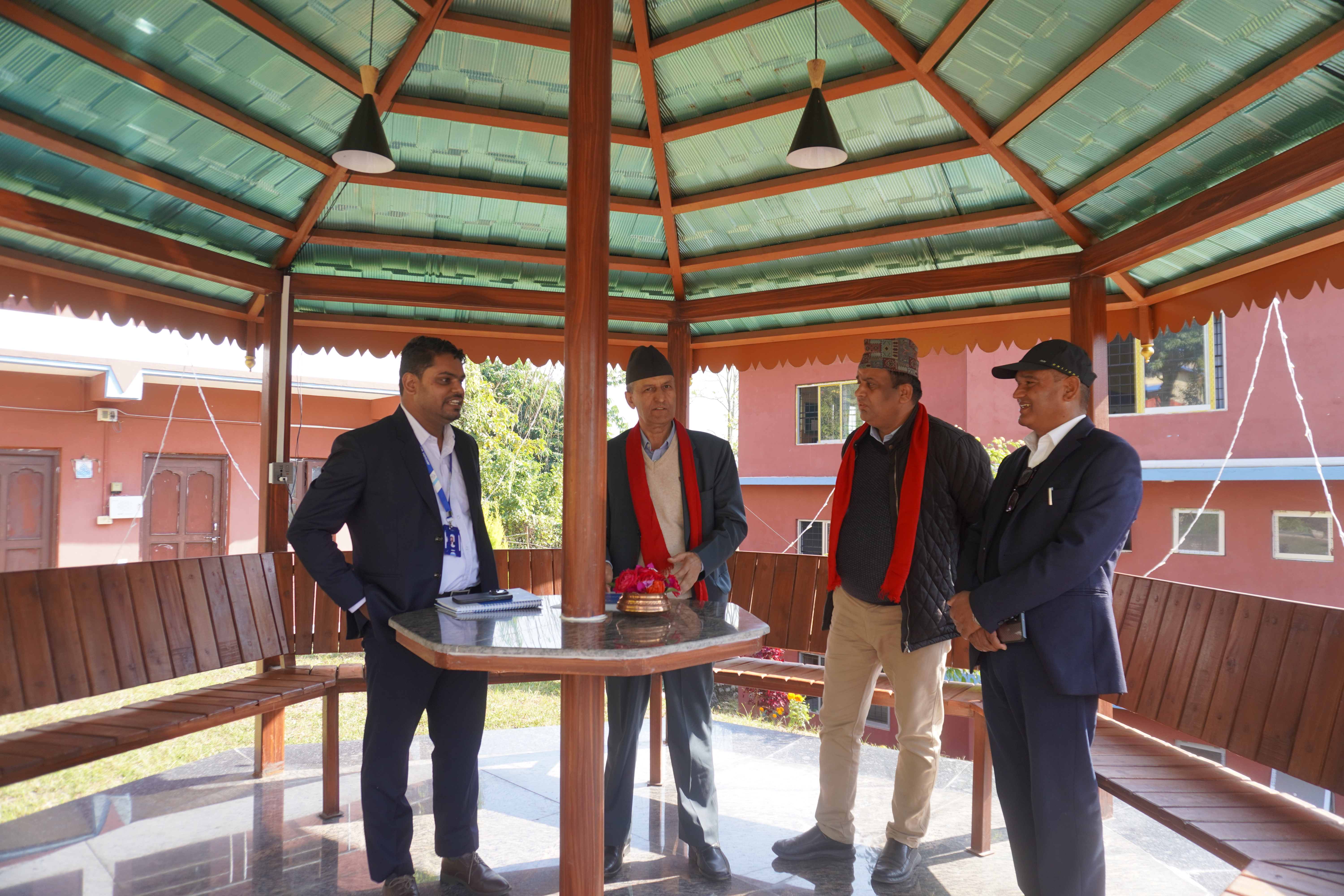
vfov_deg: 53.1
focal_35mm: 24
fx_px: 896
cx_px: 672
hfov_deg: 73.7
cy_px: 448
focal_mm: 16
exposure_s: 1/160
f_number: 4
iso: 125
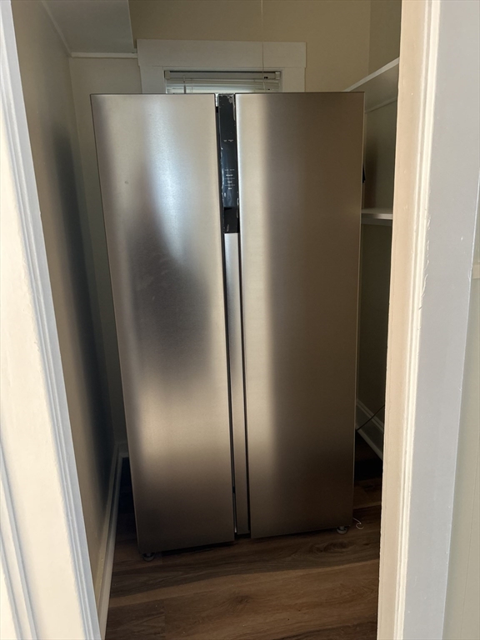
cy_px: 320
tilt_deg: -14.9
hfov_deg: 53.1
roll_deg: +2.1
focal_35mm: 26
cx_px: 240
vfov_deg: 67.3
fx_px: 481
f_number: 1.5
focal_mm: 5.7
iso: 200
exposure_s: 1/60
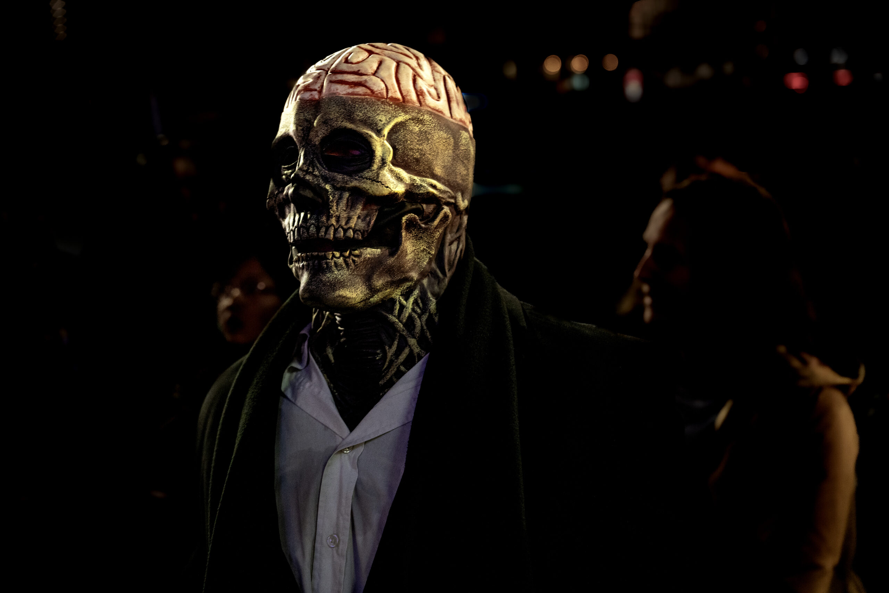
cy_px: 296
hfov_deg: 41.9
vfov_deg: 28.7
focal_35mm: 47
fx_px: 1161
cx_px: 444
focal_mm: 47
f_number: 2.8
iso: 2000
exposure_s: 1/20
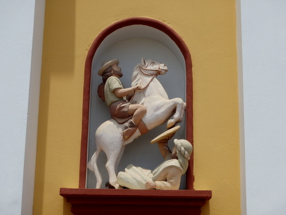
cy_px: 108
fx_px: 603
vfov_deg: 20.2
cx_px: 143
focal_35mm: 73
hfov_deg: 26.7
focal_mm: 13.1
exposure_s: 1/125
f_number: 16
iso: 160
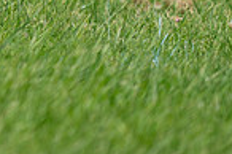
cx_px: -194
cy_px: -120
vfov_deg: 0.7
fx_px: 12334
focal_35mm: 1916
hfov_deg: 1.1
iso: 500
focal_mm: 481
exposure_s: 1/4000
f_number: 6.3
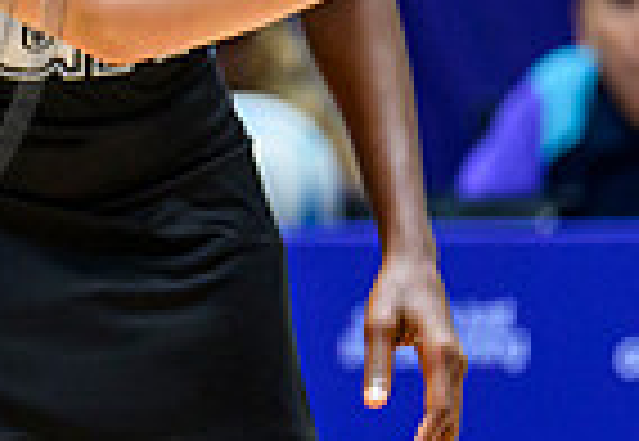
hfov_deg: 1.6
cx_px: -798
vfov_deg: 1.1
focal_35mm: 1299
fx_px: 23308
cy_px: 30
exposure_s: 1/1600
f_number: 3.5
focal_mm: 185
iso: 2500
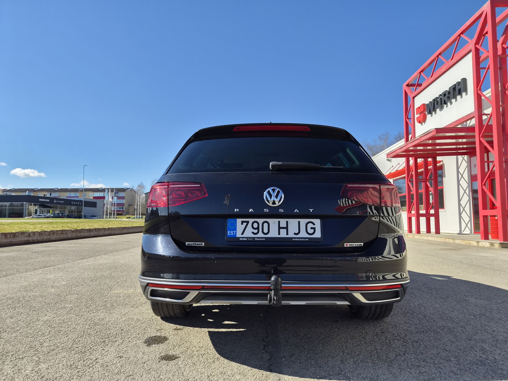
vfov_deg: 58.9
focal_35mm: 23
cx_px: 254
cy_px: 190
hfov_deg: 73.9
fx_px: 338
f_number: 1.8
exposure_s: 1/6048
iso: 80
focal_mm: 5.4
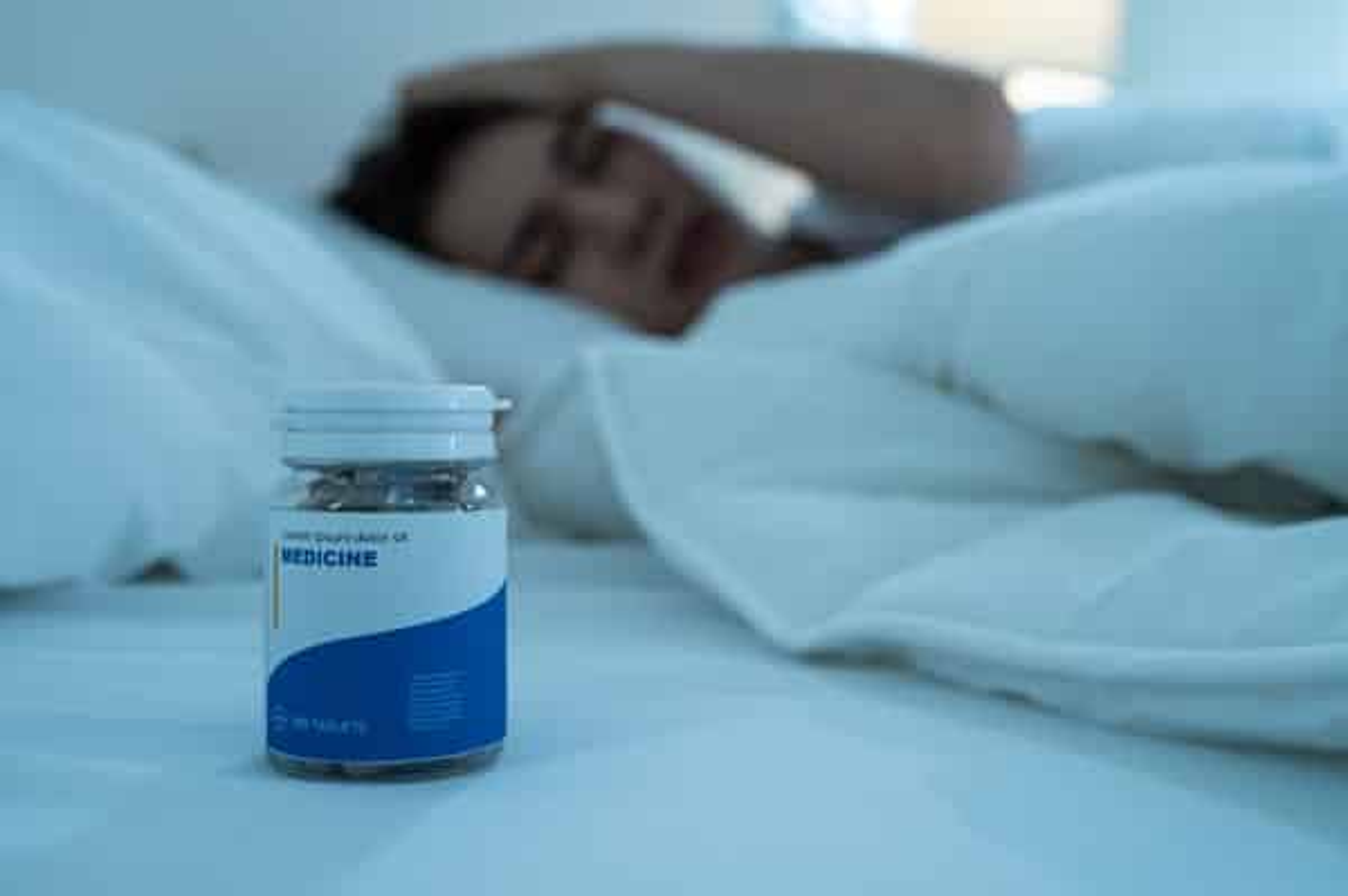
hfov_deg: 54.5
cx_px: 674
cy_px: 448
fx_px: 1309
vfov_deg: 37.8
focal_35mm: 35
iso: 800
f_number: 5
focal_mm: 35
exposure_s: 1/50
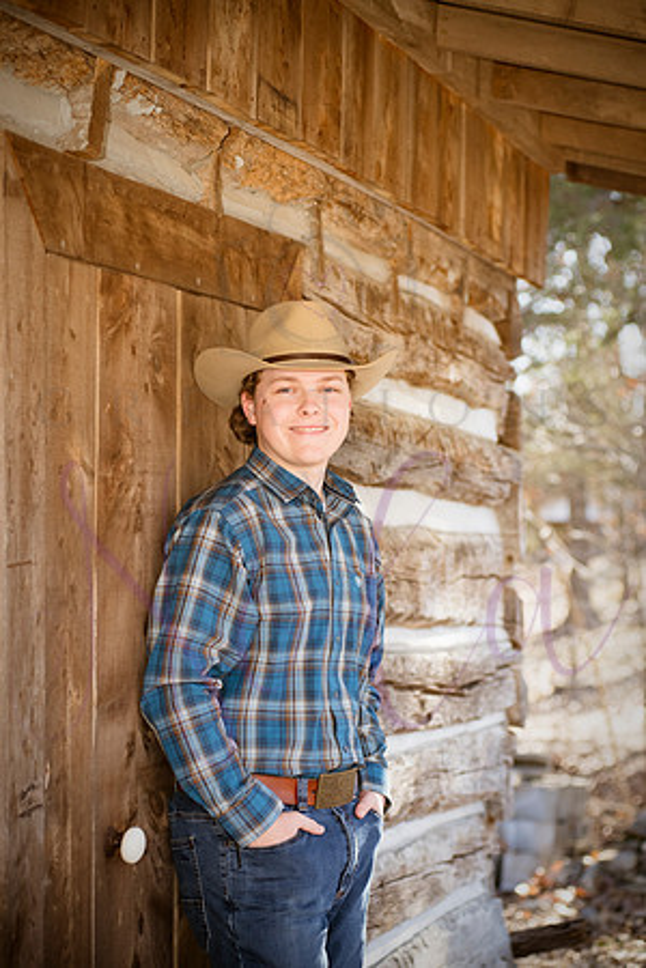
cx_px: 323
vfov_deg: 25.4
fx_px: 2153
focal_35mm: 80
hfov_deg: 17.1
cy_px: 484
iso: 800
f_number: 4.5
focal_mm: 80
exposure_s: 1/500
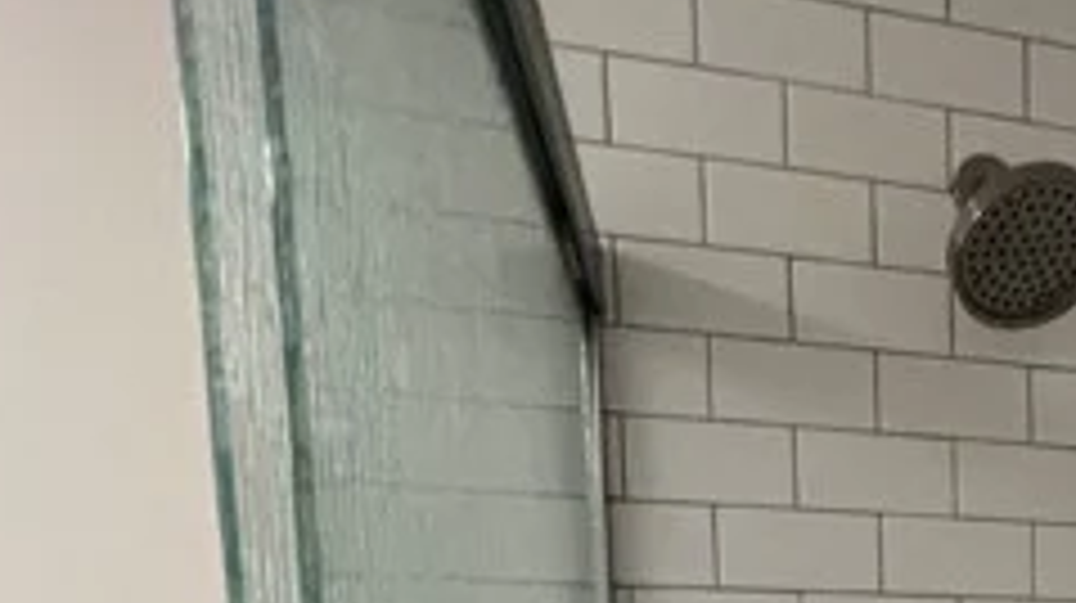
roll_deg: -0.4
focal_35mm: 38
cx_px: 1121
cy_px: 891
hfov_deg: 43.6
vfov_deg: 24.6
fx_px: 1083
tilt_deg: -7.4
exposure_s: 1/60
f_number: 1.8
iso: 160
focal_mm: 1.57
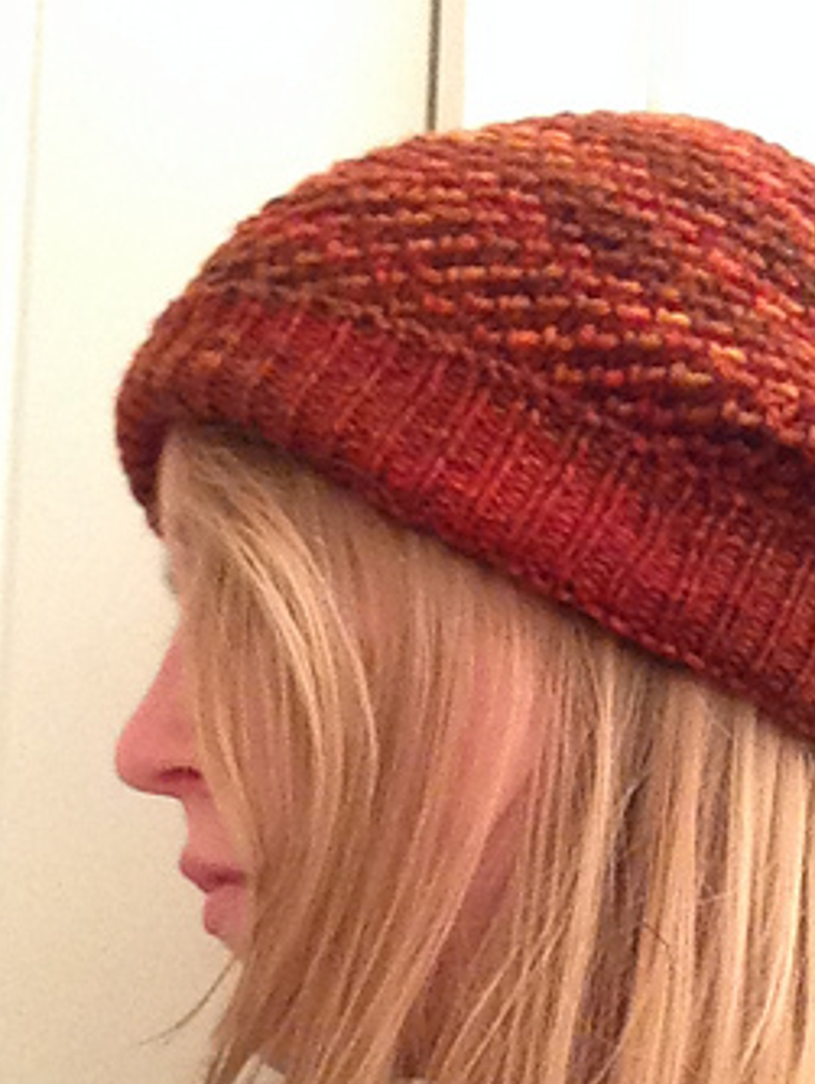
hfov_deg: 21.6
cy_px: 776
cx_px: 672
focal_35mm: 67
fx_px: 2101
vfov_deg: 28.6
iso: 320
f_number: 2.4
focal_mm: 2.18
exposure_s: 1/15
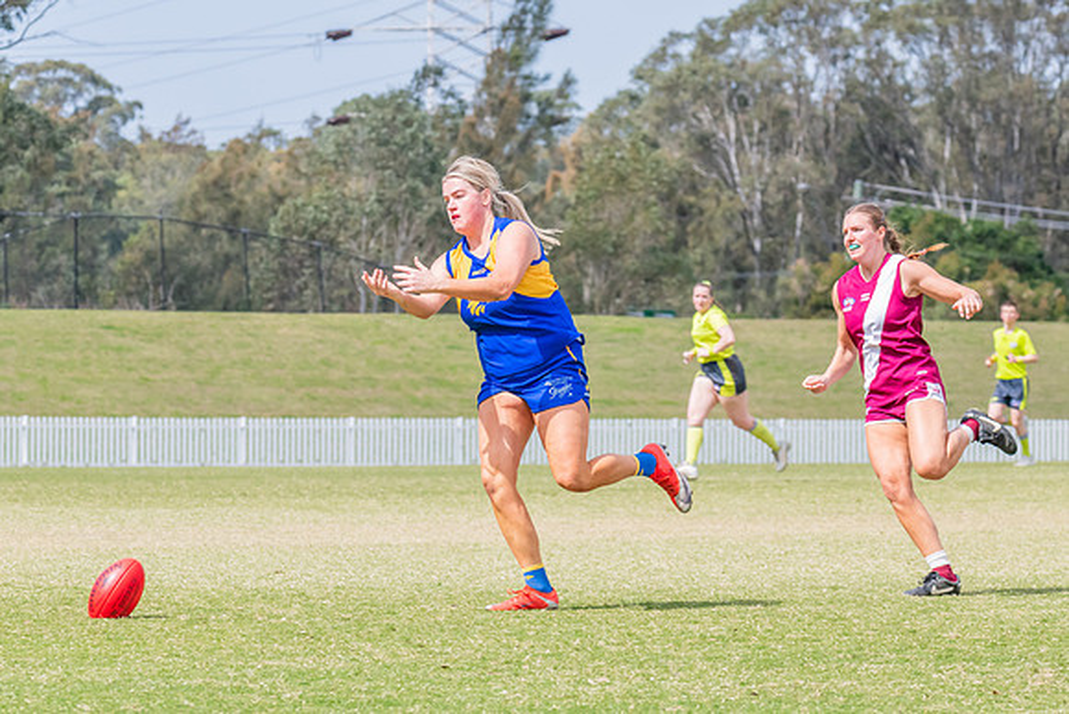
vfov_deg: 6.1
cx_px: 423
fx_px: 6717
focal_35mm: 226
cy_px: 334
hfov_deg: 9.1
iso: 800
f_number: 10
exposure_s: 1/1250
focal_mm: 180
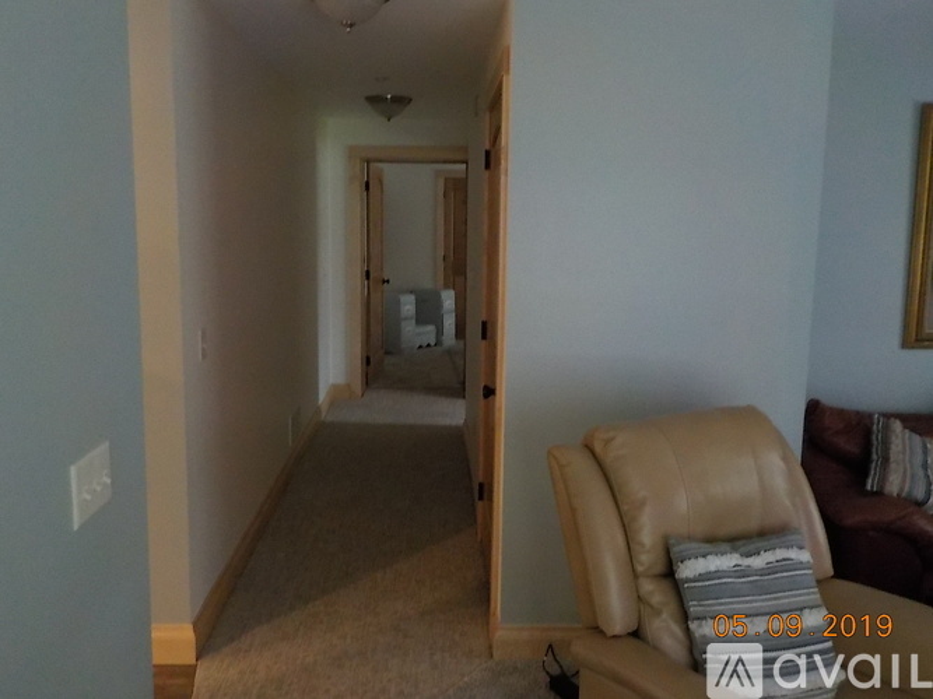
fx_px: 808
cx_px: 466
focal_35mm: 30
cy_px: 350
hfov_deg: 60.0
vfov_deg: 46.8
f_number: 3.3
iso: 640
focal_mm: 4.1
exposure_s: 1/15
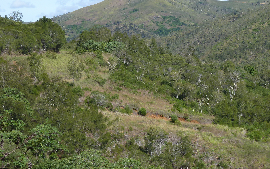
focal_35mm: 122
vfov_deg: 10.7
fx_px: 898
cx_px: 167
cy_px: 66
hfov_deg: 17.1
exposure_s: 1/400
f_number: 4.5
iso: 80
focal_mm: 12.8
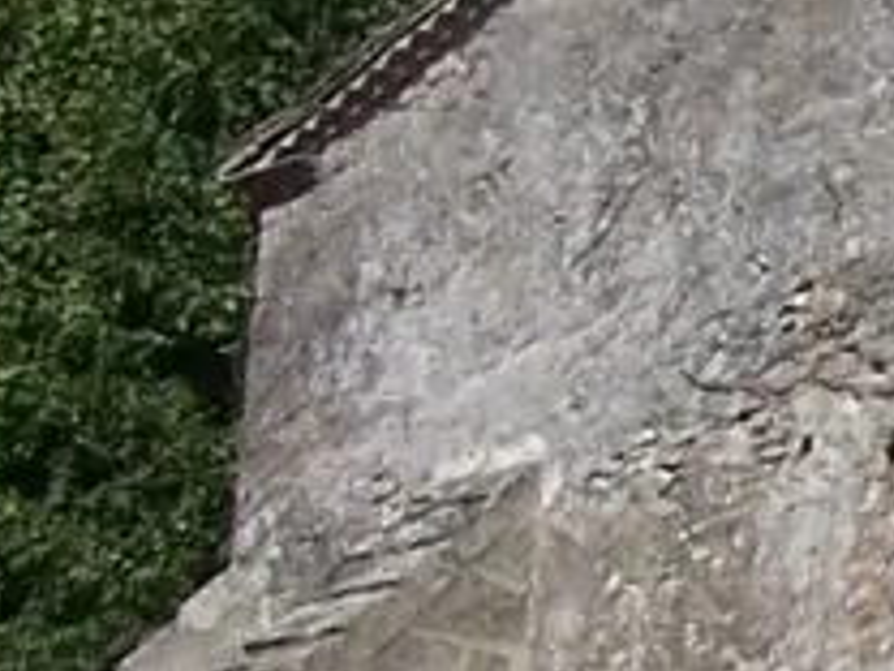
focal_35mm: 234
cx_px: 2549
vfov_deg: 6.3
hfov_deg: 7.6
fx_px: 6043
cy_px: 443
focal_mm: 6.3
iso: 80
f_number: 5.6
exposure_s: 1/750
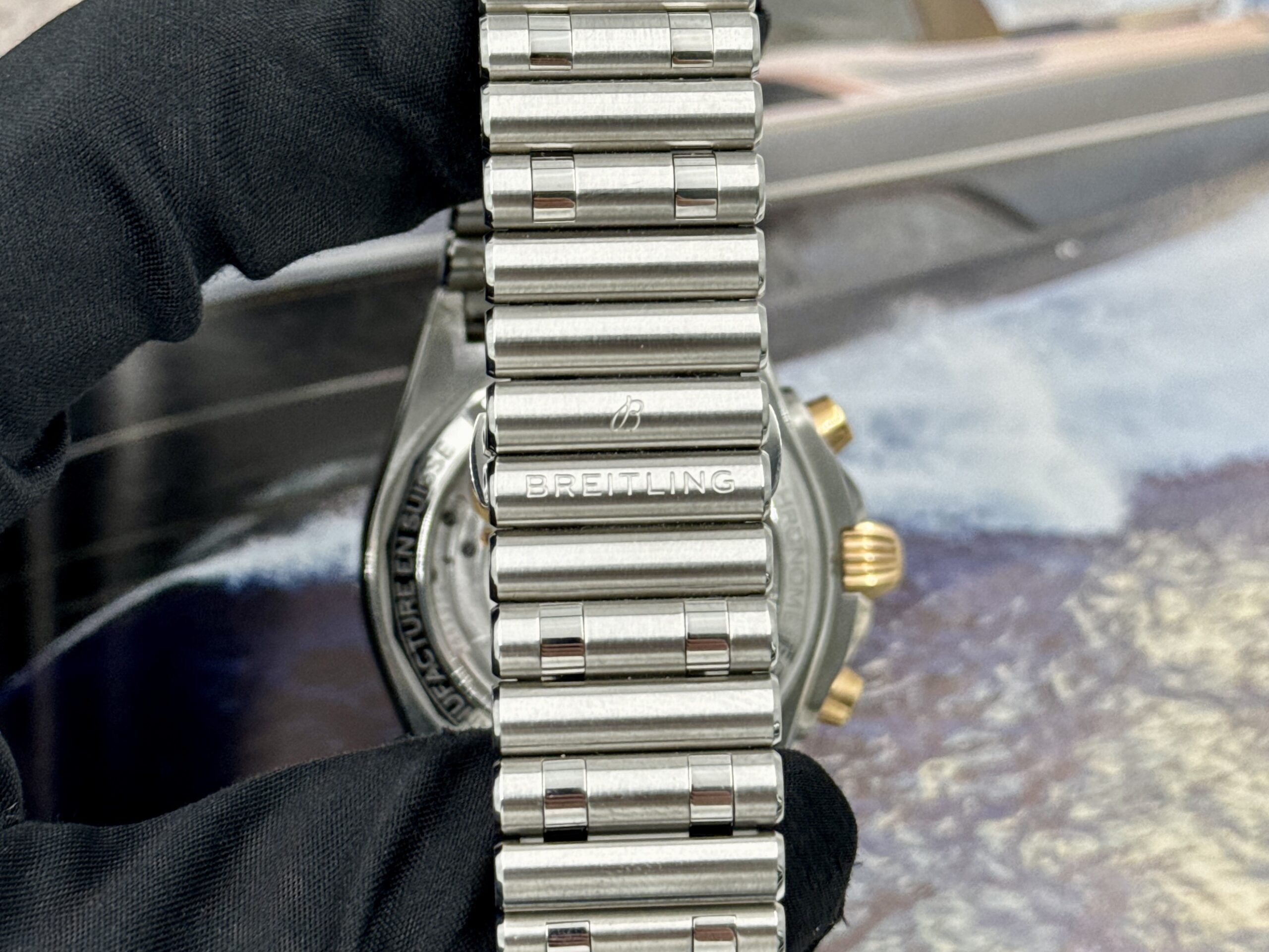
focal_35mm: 48
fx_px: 1760
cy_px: 476
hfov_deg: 39.7
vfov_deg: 30.3
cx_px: 634
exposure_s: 1/261
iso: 64
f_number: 1.78
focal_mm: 6.76
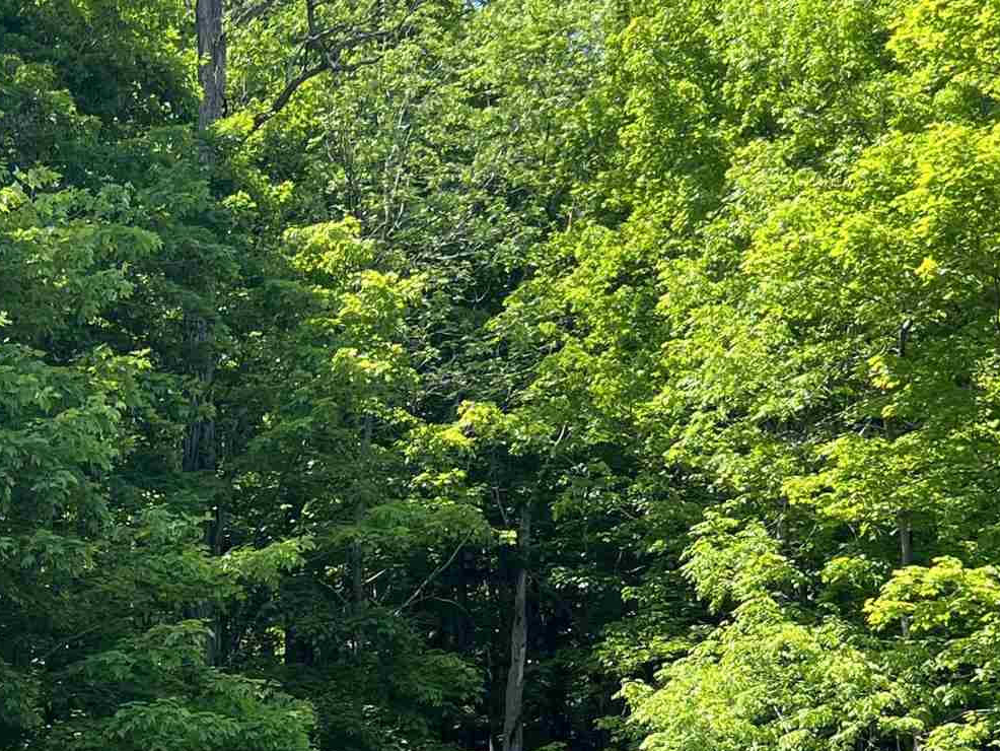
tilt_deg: +9.4
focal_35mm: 81
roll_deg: +0.8
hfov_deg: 23.2
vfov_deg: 17.8
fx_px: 2341
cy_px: 747
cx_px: 20
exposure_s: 1/965
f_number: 1.5
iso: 50
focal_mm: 5.7
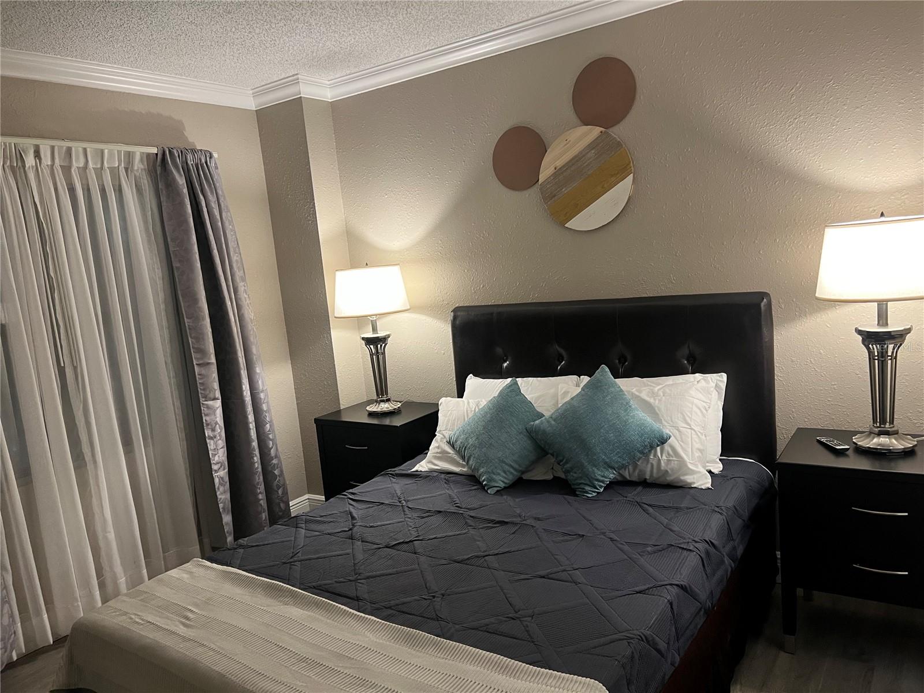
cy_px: 346
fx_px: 694
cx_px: 462
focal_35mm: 26
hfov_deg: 67.3
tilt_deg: -8.3
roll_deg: +5.5
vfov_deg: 53.1
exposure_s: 1/60
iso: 250
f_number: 1.5
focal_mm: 5.7
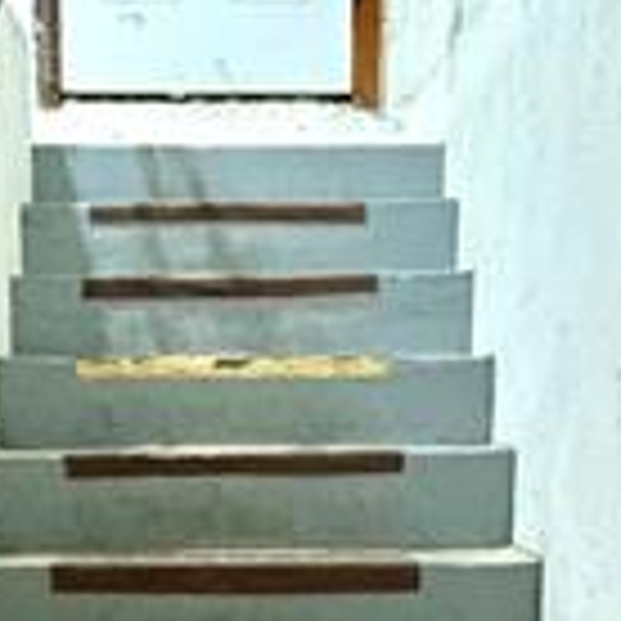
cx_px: 220
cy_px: 706
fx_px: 1400
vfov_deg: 23.3
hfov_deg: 24.9
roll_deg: -0.3
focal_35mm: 69
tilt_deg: -12.7
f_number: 2.2
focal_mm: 2.22
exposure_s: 1/60
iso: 1250
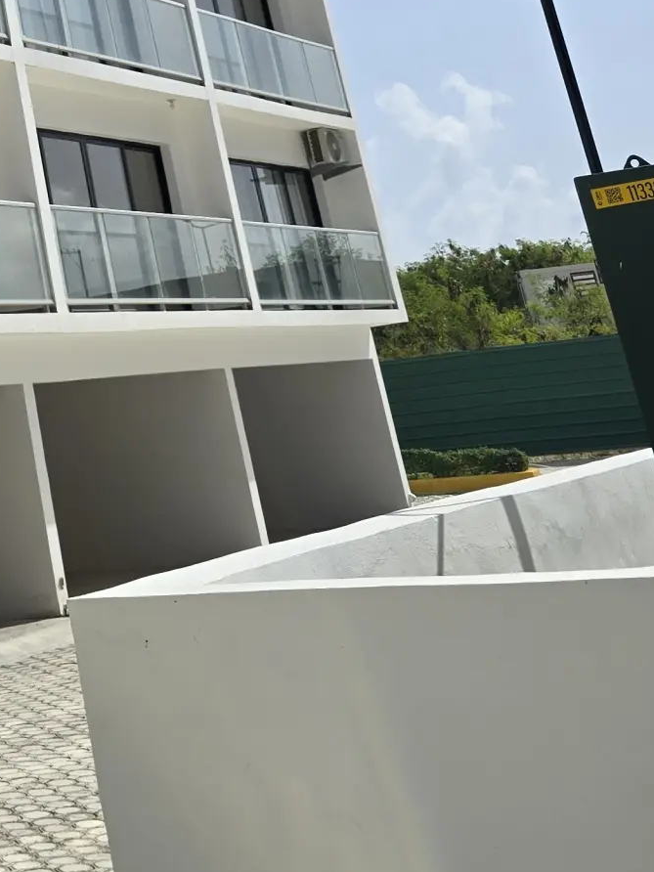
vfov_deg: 25.7
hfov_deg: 19.9
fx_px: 1663
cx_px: -265
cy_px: -225
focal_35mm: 66
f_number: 1.7
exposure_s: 1/1170
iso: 12
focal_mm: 6.3
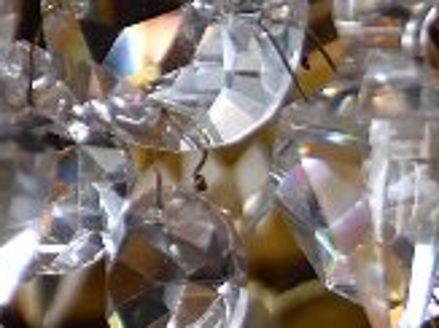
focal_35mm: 1063
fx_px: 13471
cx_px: 1217
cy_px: 656
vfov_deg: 1.4
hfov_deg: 1.9
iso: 720
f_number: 5.6
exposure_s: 1/160
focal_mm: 100
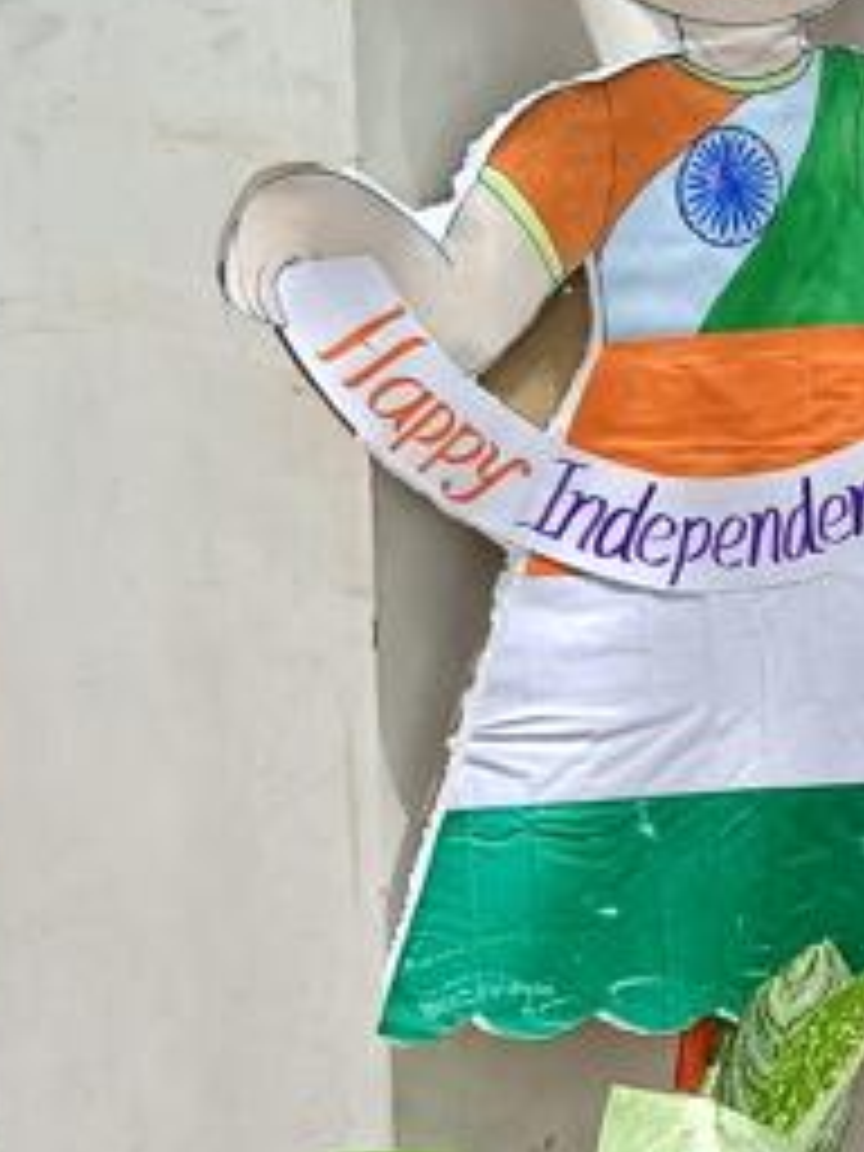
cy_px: 1089
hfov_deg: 12.0
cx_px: 796
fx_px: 4093
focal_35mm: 123
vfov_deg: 15.8
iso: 64
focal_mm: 3.98
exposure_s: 1/100
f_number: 1.8
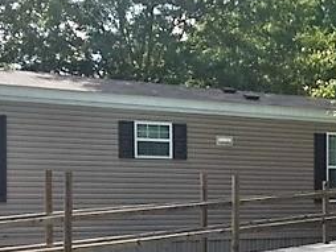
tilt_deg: +0.4
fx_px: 709
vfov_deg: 19.9
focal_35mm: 73
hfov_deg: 26.1
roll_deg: -1.0
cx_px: 271
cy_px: 211
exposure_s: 1/989
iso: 32
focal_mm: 4.15
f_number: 2.2
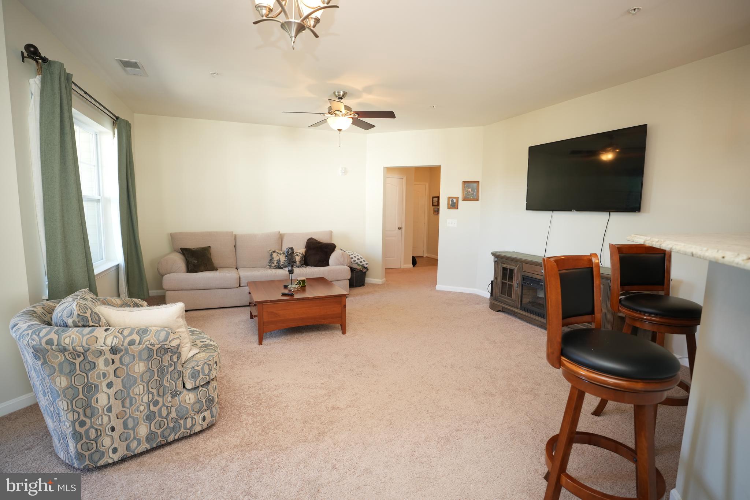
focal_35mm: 17
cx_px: 375
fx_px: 346
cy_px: 250
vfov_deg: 71.7
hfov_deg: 94.6
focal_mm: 16.6
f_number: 2.8
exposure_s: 1/60
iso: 400
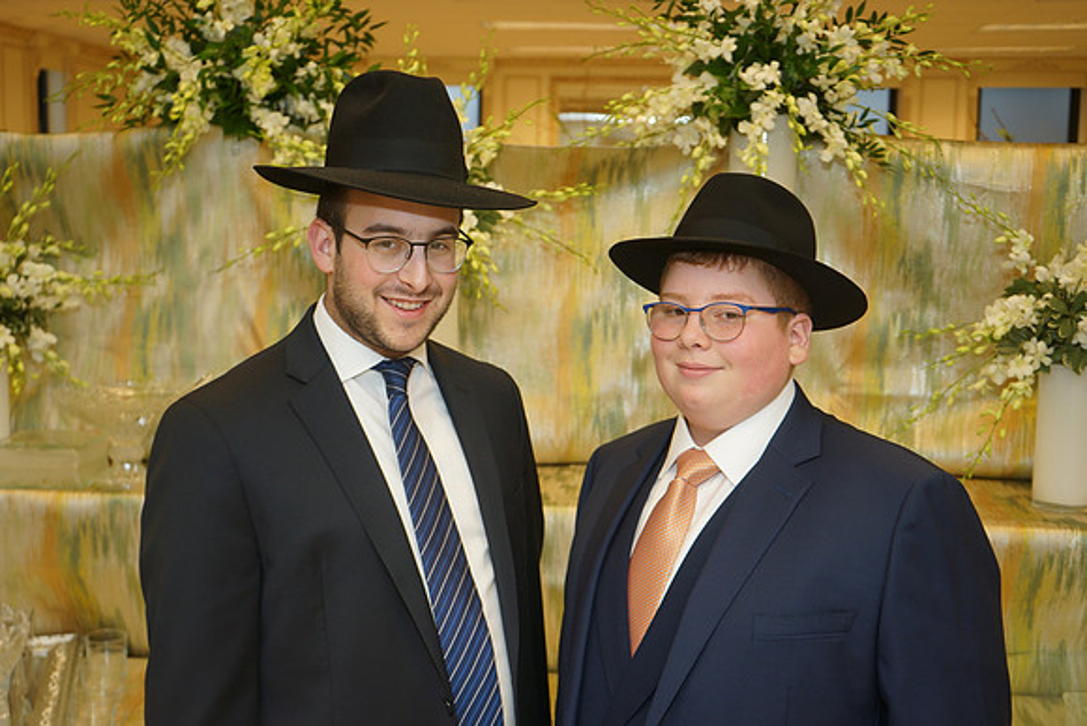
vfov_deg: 31.2
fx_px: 1299
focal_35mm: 43
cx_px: 544
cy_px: 363
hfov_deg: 45.4
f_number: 5
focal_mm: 43
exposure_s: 1/100
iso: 400
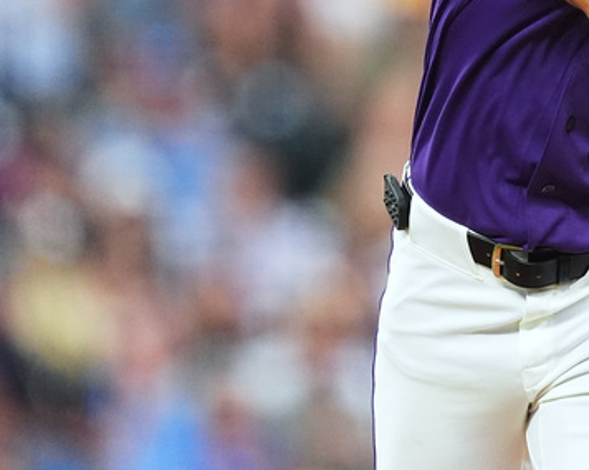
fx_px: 28227
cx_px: 521
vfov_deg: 1.0
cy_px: 79
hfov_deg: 1.2
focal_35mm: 1621
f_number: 4
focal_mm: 600
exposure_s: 1/2000
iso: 3200
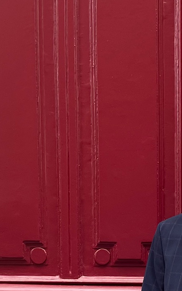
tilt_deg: -5.2
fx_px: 642
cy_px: 392
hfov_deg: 15.2
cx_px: 249
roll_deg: +2.5
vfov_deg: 22.5
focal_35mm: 81
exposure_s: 1/121
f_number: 1.6
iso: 80
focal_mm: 5.1
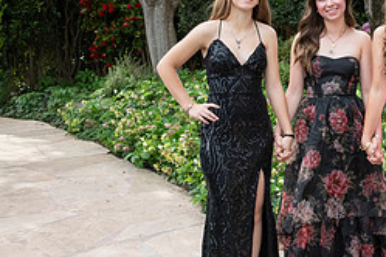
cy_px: 64
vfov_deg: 19.3
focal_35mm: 70
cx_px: 405
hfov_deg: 26.9
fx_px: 750
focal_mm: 30
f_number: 5.6
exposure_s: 1/2000
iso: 1250
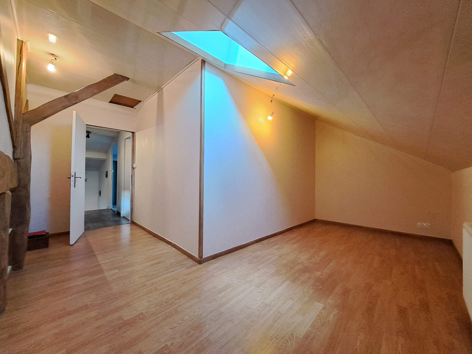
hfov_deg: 106.2
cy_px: 177
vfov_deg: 89.9
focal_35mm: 13
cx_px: 236
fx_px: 177
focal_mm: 1.74
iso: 160
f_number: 2.2
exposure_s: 1/50
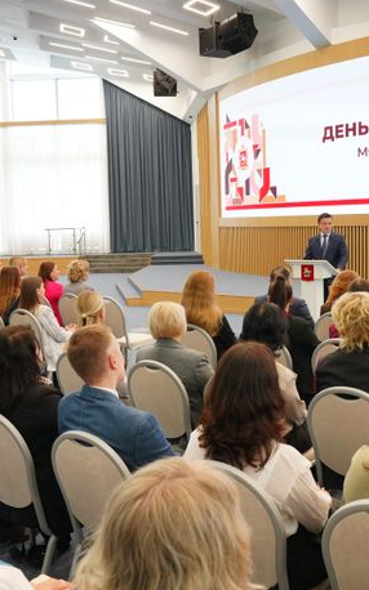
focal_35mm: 42
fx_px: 676
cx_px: 210
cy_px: 295
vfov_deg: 47.2
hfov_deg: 30.5
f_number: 6.3
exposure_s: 1/125
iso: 2000
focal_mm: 27
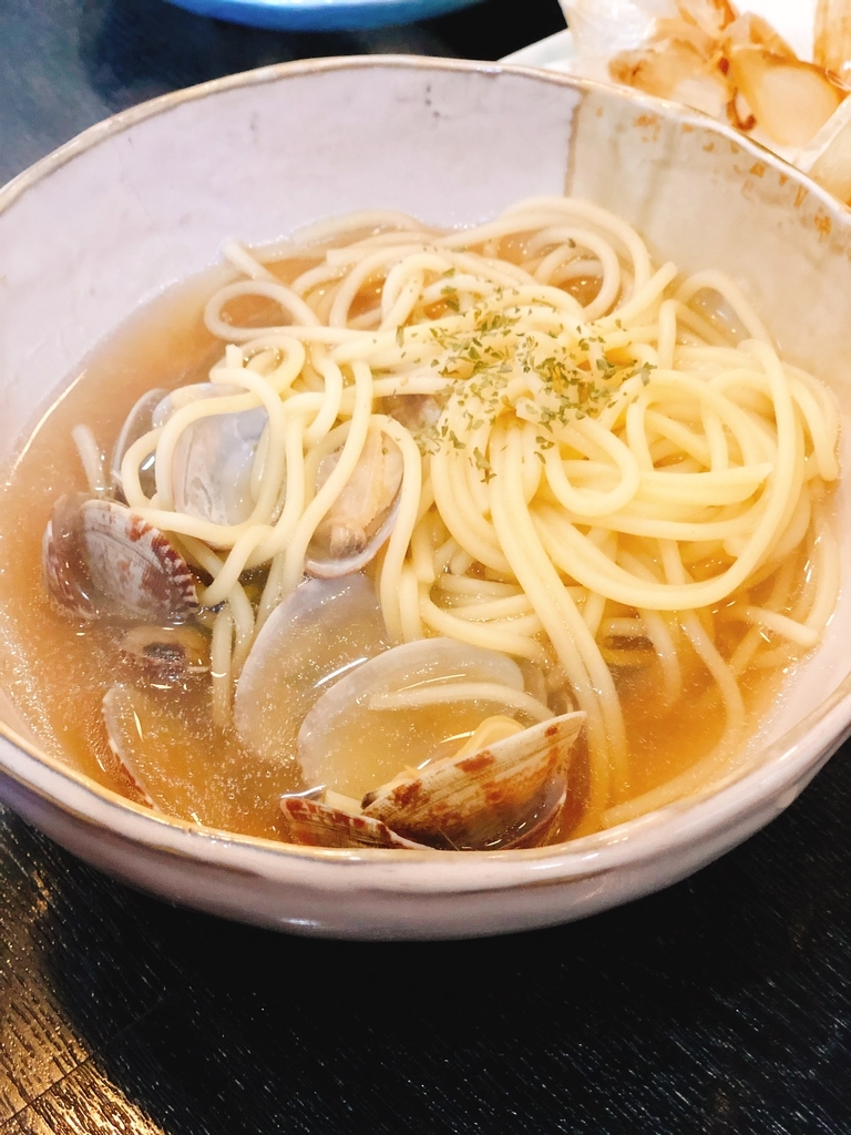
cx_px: 426
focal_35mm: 52
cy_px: 568
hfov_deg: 28.0
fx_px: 1704
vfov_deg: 36.8
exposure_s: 1/9
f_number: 2.4
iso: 160
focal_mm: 6
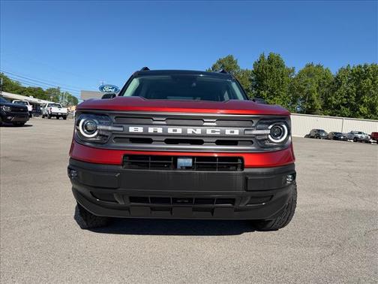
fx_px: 262
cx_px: 189
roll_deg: -5.4
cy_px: 142
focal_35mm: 24
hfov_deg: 71.6
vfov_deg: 56.8
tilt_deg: -2.2
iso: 80
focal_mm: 6.76
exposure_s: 1/4167
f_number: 1.78
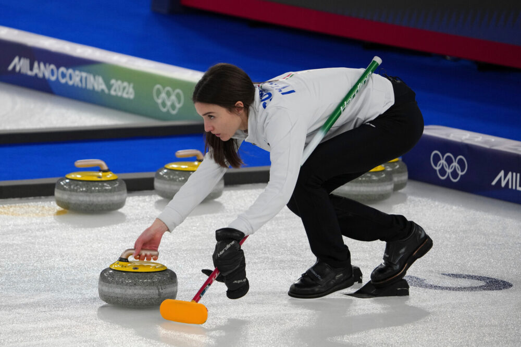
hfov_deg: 5.2
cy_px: 174
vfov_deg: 3.4
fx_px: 5787
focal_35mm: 400
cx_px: 260
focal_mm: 400
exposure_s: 1/1600
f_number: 6.3
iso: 2500
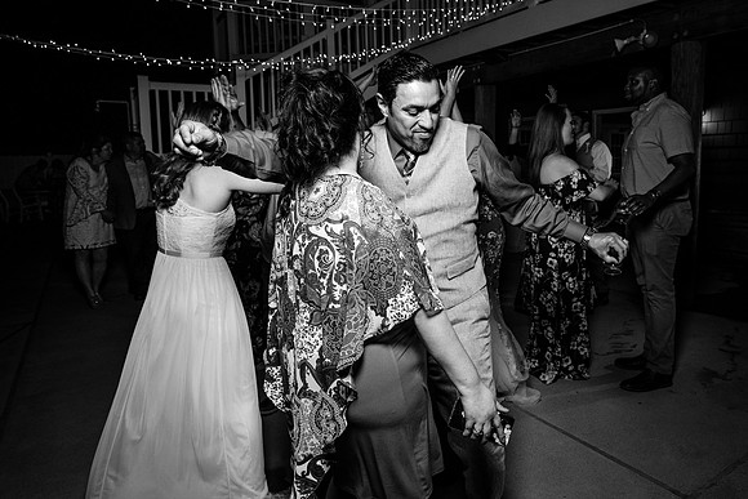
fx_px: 521
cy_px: 216
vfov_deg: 51.1
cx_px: 445
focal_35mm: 25
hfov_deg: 70.7
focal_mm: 21
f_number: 5.6
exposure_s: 1/200
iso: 2000
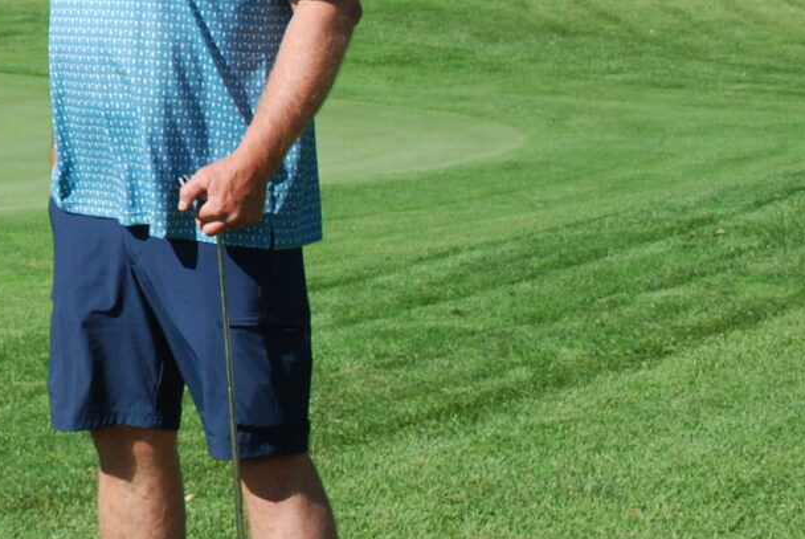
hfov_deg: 13.6
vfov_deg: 9.5
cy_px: -230
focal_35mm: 142
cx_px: -377
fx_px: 3179
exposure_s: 1/200
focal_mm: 30
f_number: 8
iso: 100
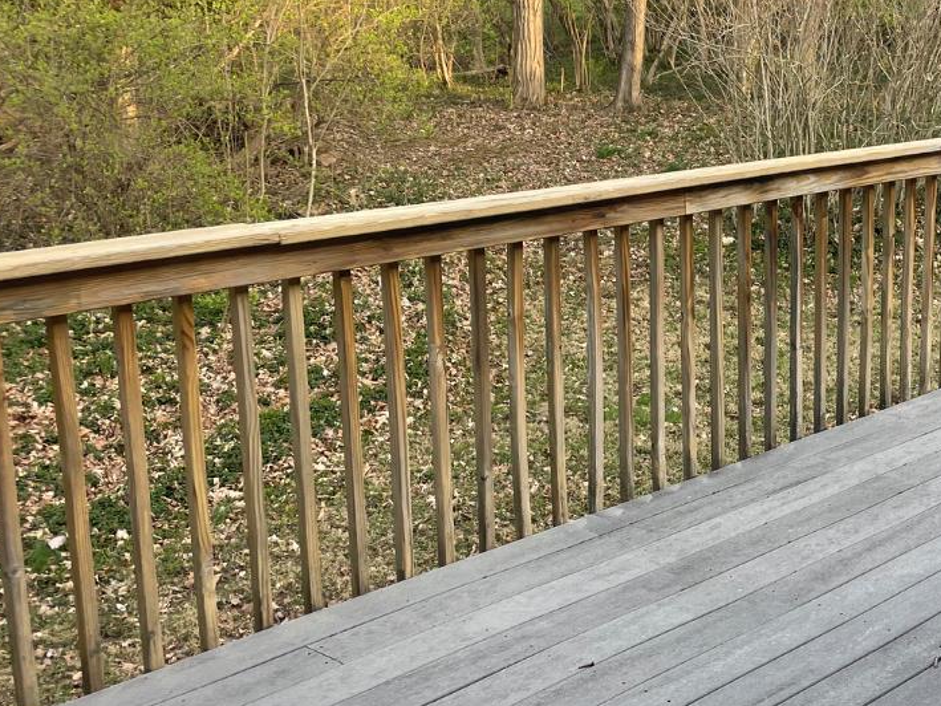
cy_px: 340
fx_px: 1495
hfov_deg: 33.3
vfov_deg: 26.6
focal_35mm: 55
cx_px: 828
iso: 32
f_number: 1.6
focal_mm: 4.2
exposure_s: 1/204
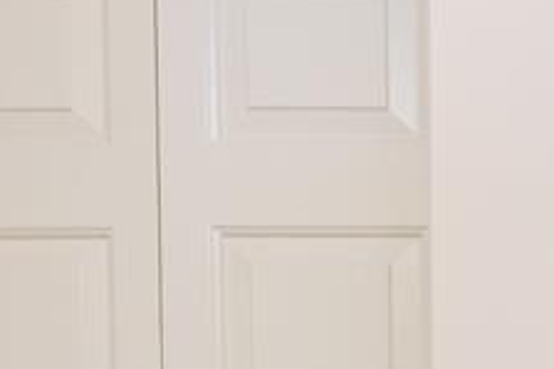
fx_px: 984
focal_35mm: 64
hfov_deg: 23.8
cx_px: 863
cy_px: 634
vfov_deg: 17.7
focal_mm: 14
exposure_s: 1/60
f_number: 10
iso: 250
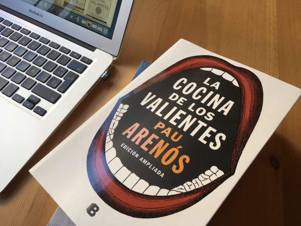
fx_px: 252
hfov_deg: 61.7
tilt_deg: -59.5
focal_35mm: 29
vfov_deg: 48.2
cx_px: 150
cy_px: 113
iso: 32
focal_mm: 4.15
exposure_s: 1/50
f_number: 2.2
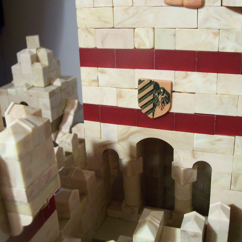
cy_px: 94
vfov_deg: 40.7
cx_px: 121
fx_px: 324
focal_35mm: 41
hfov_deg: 40.9
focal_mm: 5.6
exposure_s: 1/30
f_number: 2.7
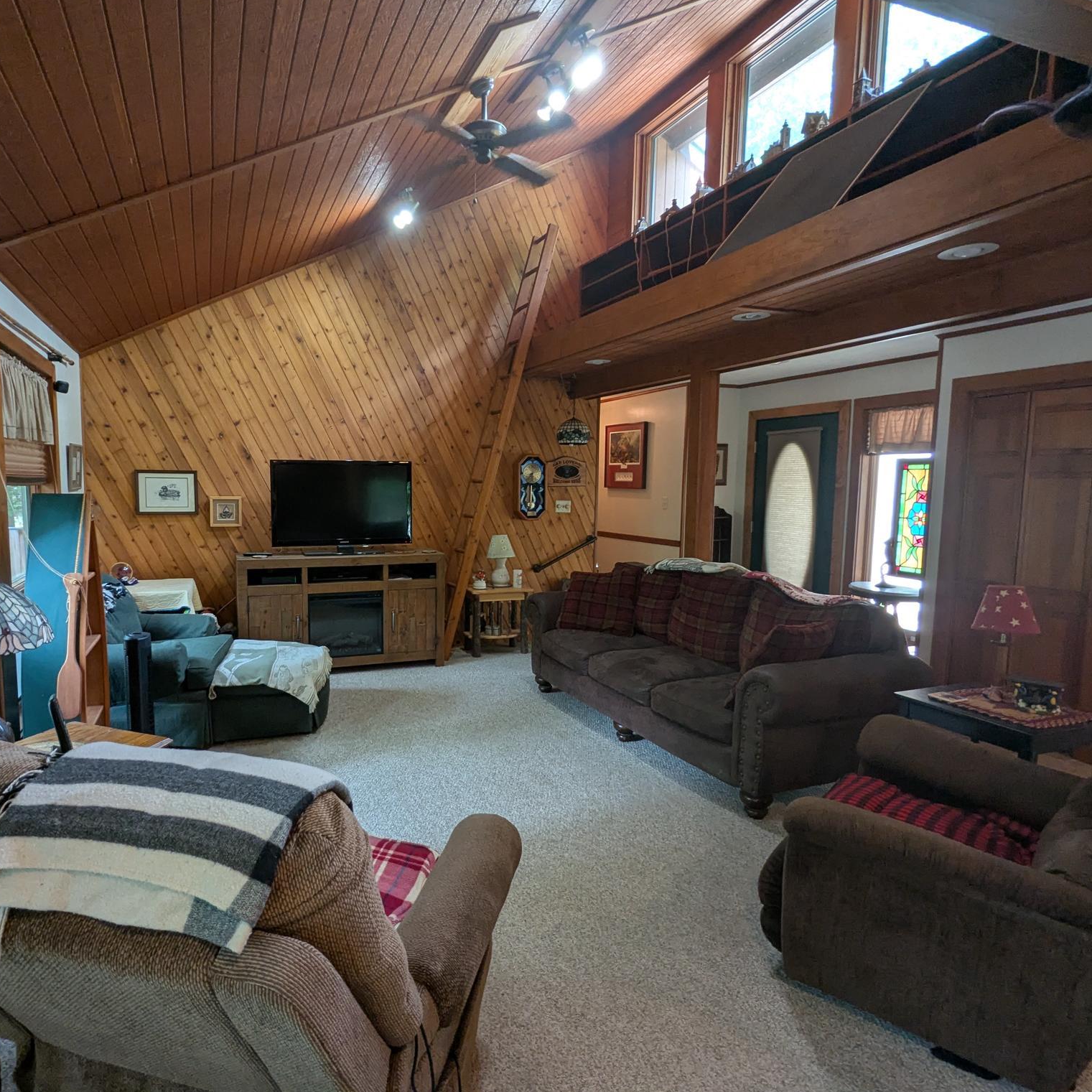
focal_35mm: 19
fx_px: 678
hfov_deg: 77.0
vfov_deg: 77.7
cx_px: 447
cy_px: 544
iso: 160
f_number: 2.2
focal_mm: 2.35
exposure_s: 1/60
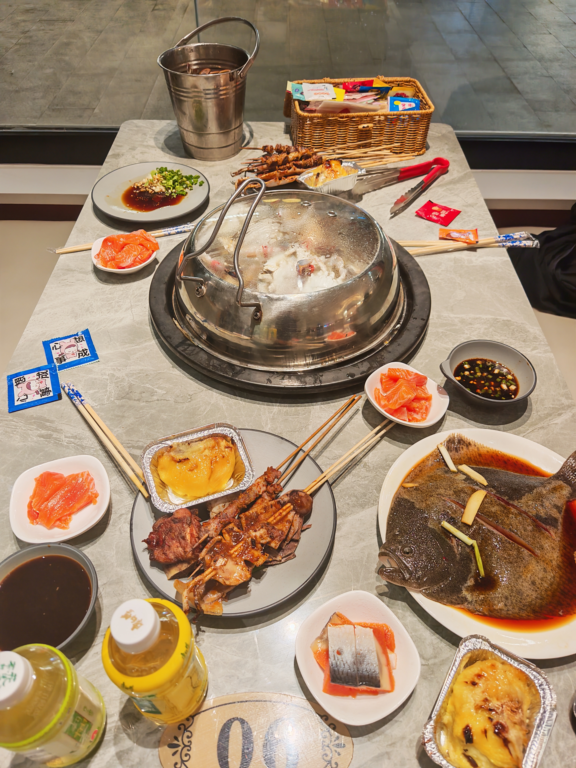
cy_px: 384
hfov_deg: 56.8
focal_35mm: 24
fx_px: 532
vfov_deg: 71.6
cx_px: 288
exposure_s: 1/100
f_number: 1.9
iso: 200
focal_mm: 6.67
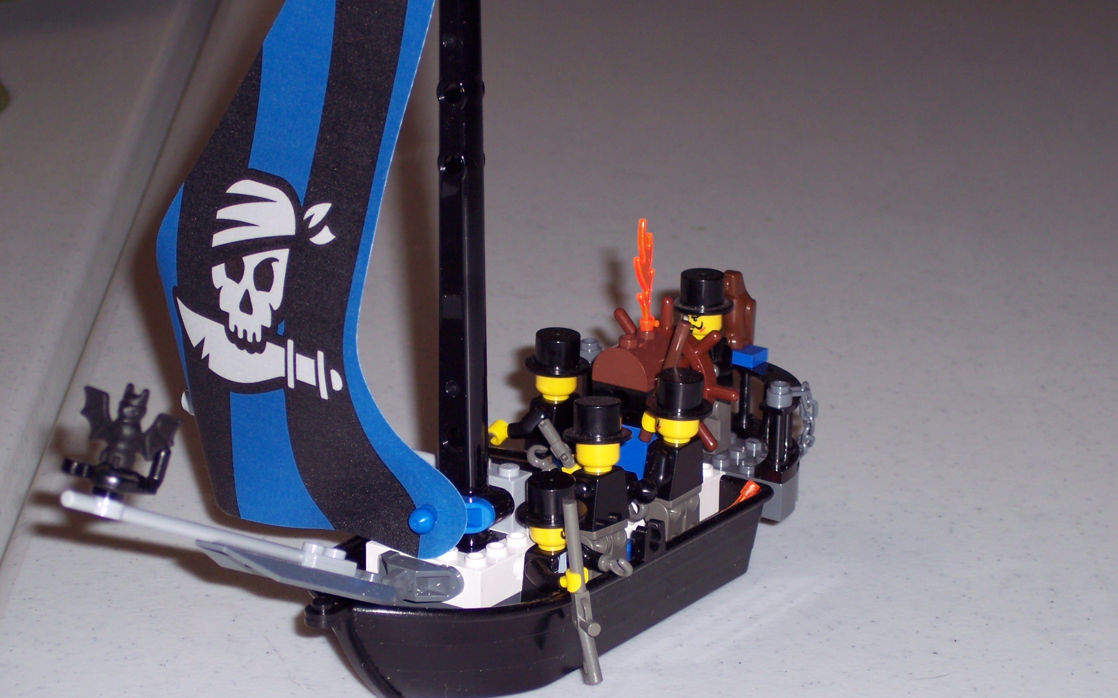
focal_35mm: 125
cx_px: 563
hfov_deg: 16.7
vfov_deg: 10.5
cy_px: 385
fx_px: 3808
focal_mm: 24
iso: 100
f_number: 4.8
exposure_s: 1/125
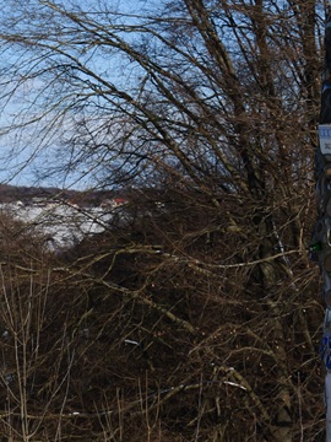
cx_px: 295
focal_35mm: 160
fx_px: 2040
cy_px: 442
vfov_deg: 12.2
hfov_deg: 9.2
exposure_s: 1/400
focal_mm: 36
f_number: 7.1
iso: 100
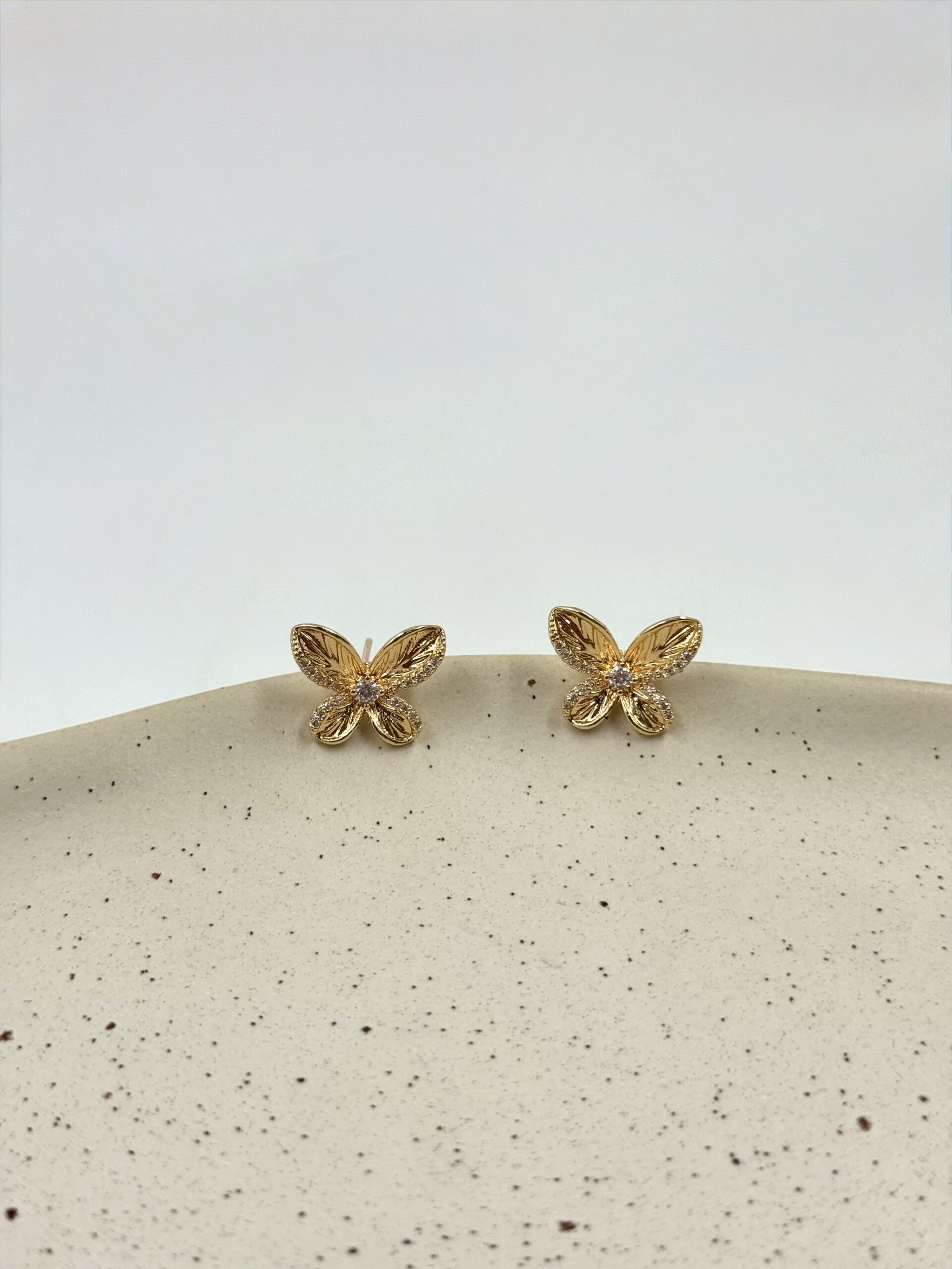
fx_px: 1760
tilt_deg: -36.9
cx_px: 476
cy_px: 634
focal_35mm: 48
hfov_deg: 30.3
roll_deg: +2.3
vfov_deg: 39.7
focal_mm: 6.76
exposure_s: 1/1094
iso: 64
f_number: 1.78
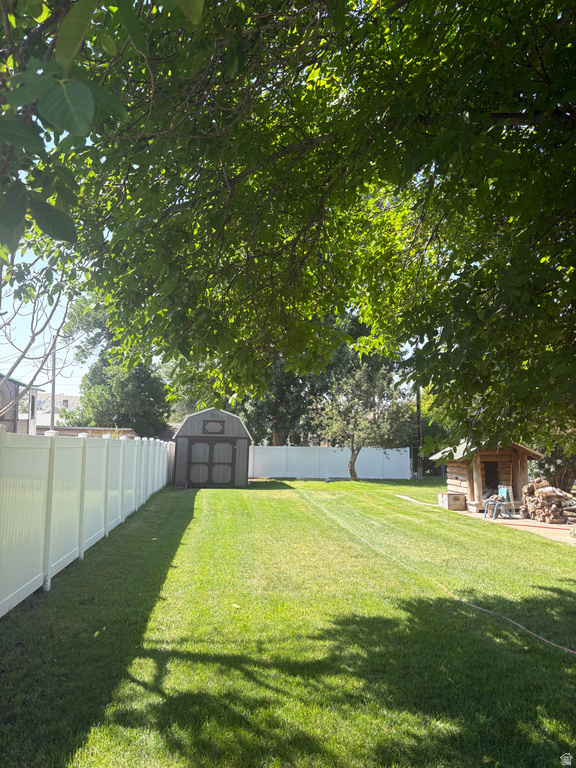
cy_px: 384
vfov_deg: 67.3
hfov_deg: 53.1
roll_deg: -0.4
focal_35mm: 26
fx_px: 577
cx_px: 288
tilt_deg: +6.3
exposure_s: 1/1032
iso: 64
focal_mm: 5.96
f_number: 1.6
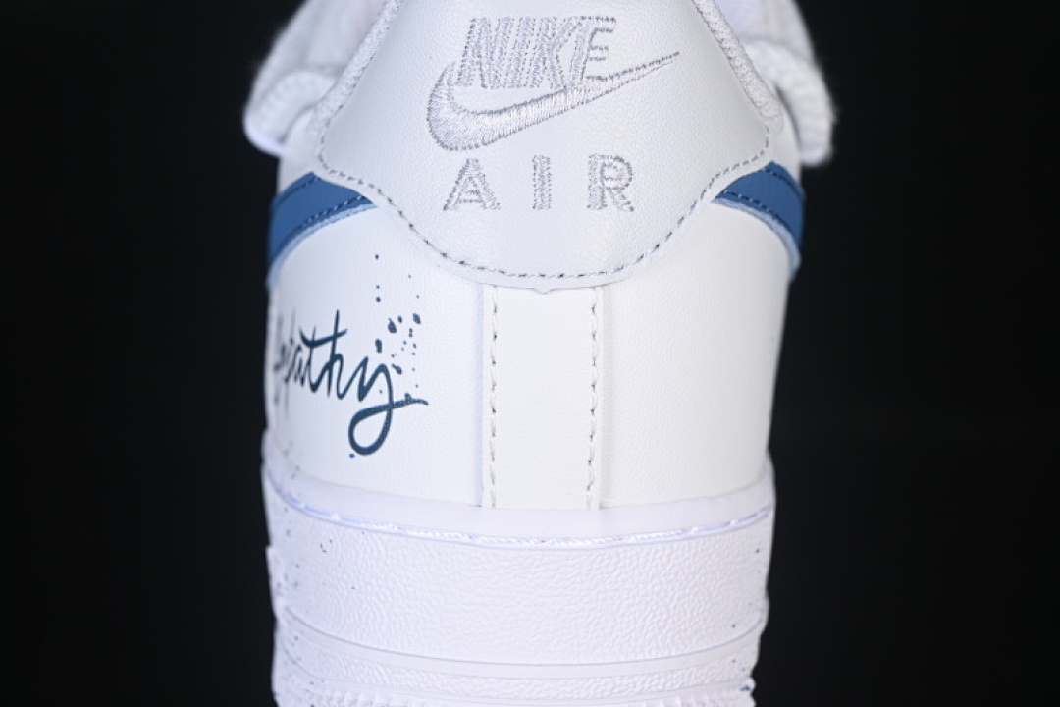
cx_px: 530
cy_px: 354
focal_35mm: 75
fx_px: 2208
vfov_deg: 18.2
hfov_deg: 27.0
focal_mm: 50
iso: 160
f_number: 7.1
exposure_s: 1/100
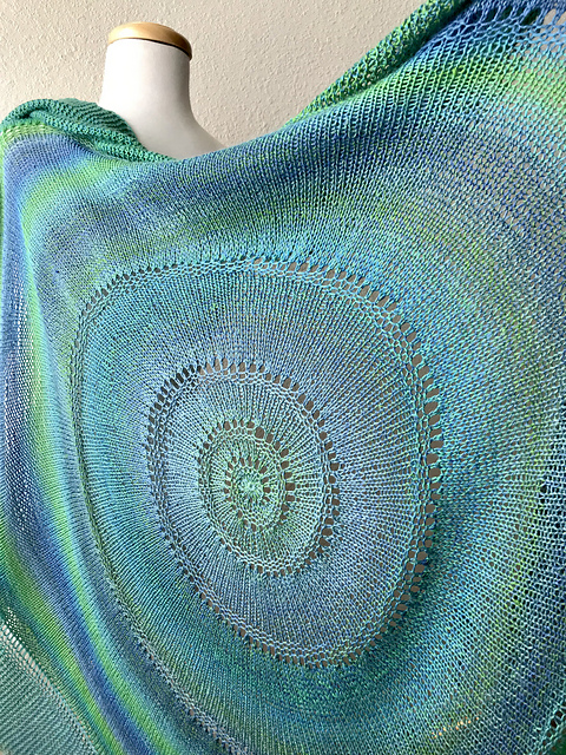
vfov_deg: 63.4
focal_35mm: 28
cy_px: 378
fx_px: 610
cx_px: 283
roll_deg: -8.9
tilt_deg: -15.1
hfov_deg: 49.7
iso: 32
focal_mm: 3.99
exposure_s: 1/120
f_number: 1.8
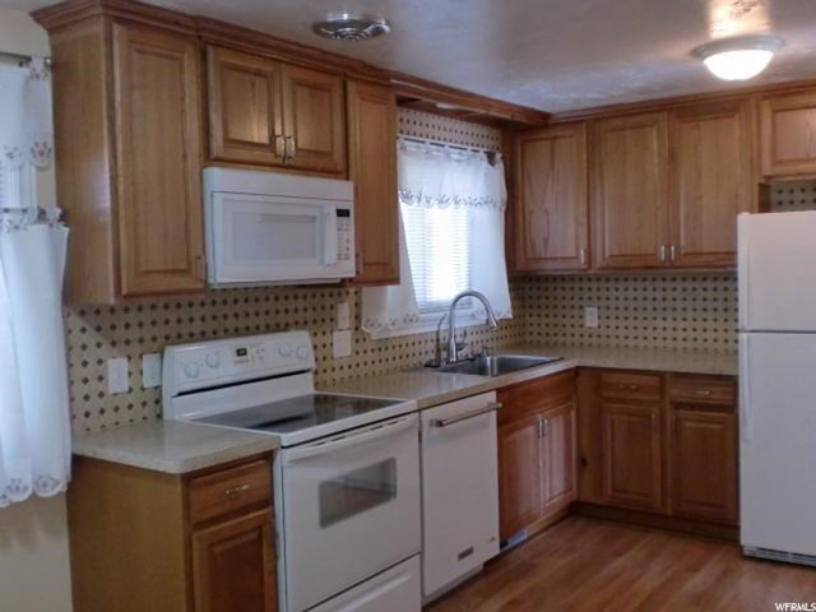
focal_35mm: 35
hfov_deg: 52.6
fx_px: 825
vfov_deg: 40.7
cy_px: 306
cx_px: 408
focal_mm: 6.3
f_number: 3.1
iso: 250
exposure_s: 1/60
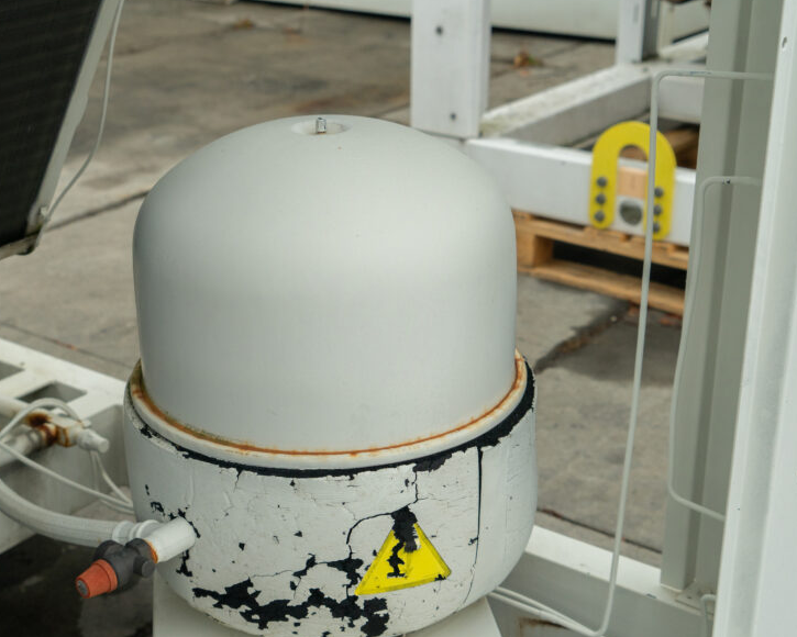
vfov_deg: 26.7
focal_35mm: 57
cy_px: 359
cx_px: 318
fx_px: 1345
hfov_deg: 32.9
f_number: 5.6
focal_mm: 43
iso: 400
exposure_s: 1/125
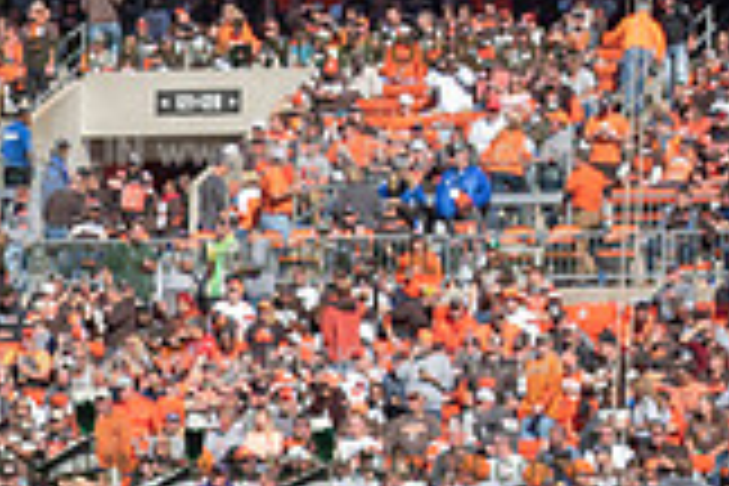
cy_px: 781
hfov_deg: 5.8
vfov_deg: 3.9
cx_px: -477
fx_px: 7127
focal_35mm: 352
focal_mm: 98
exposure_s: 1/2000
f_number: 5
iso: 400
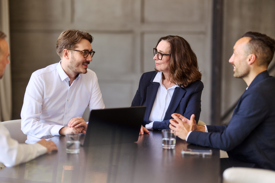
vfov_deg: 16.1
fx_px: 649
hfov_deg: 23.9
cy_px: 92
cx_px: 138
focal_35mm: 85
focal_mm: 85
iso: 800
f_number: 1.4
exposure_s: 1/800
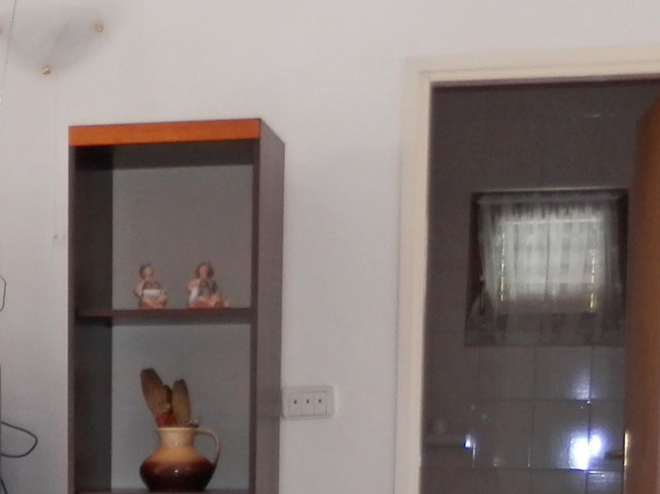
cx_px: 70
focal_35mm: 97
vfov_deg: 14.4
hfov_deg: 19.9
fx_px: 1849
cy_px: 709
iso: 100
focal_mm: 4.5
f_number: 3
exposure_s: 1/30
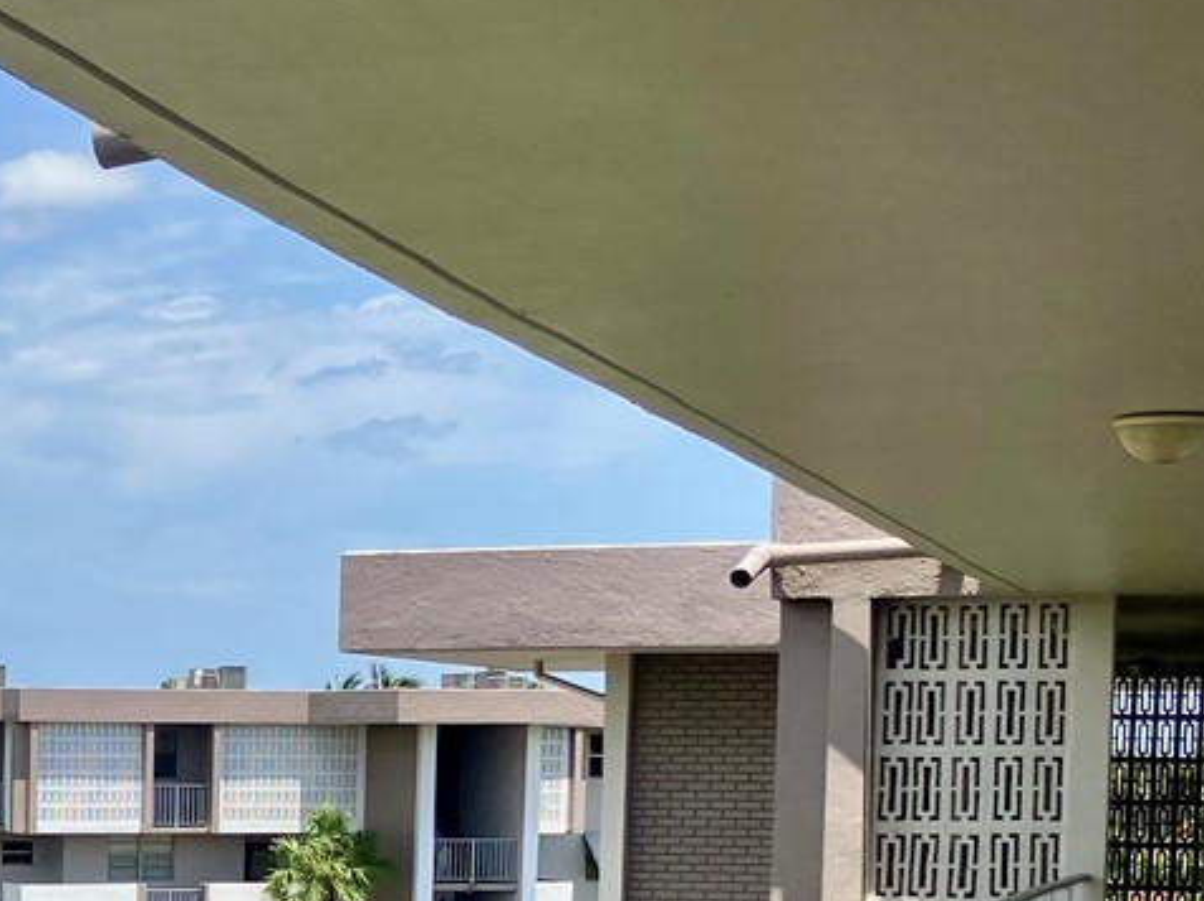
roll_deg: +1.4
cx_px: -210
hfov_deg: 19.7
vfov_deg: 15.3
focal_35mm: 94
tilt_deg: -3.1
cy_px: 992
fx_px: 3267
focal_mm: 3.99
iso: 32
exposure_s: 1/1946
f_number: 1.8
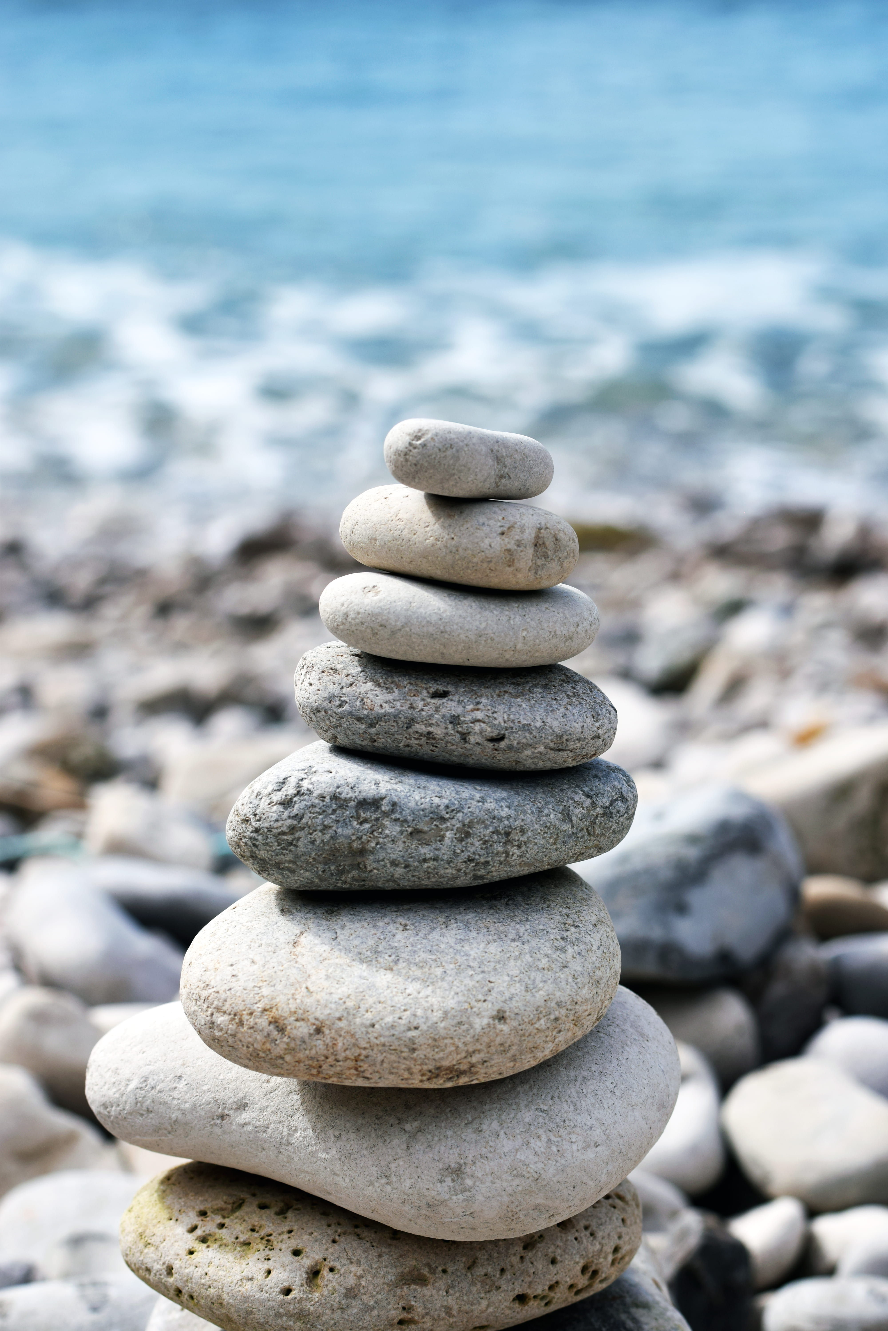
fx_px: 2775
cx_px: 444
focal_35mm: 75
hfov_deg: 18.2
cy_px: 666
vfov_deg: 27.0
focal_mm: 50
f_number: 5.6
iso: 100
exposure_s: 1/1000
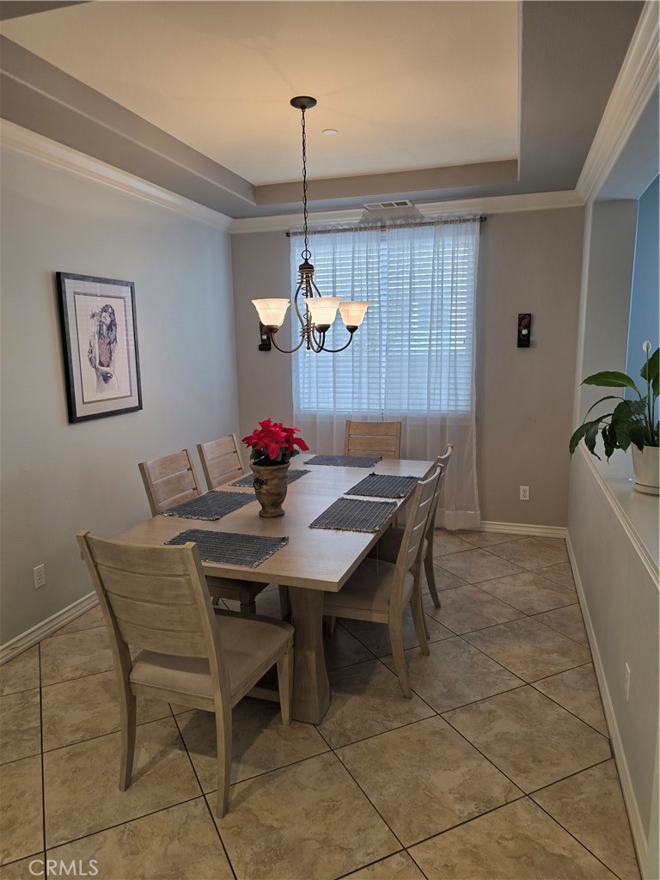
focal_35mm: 23
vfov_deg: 73.9
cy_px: 440
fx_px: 585
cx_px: 330
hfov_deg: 58.9
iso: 100
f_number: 1.7
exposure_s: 1/120
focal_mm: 6.3
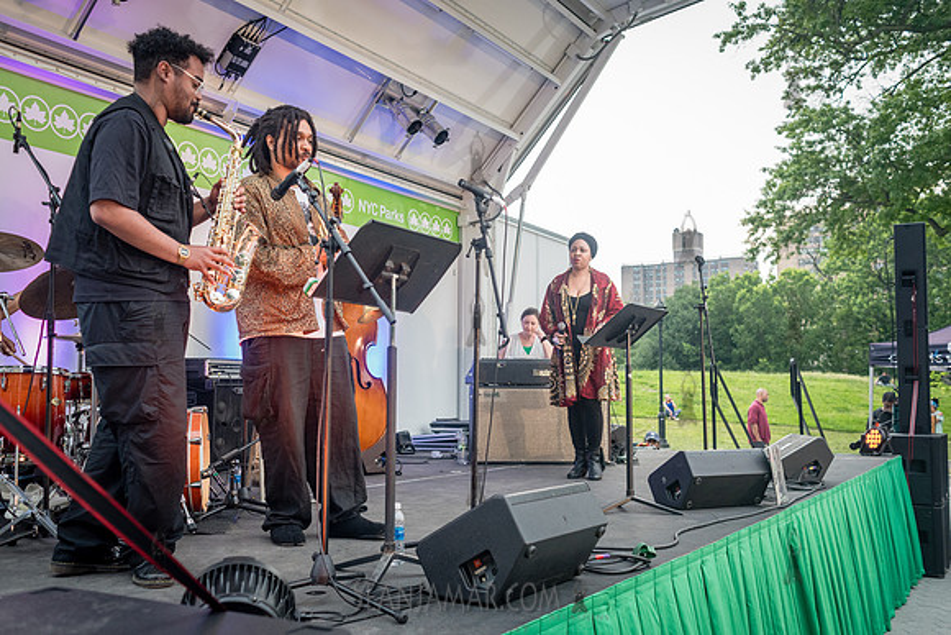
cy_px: 318
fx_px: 926
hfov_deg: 54.3
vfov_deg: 37.8
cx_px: 476
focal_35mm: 35
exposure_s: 1/320
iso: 1600
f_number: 4.5
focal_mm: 35
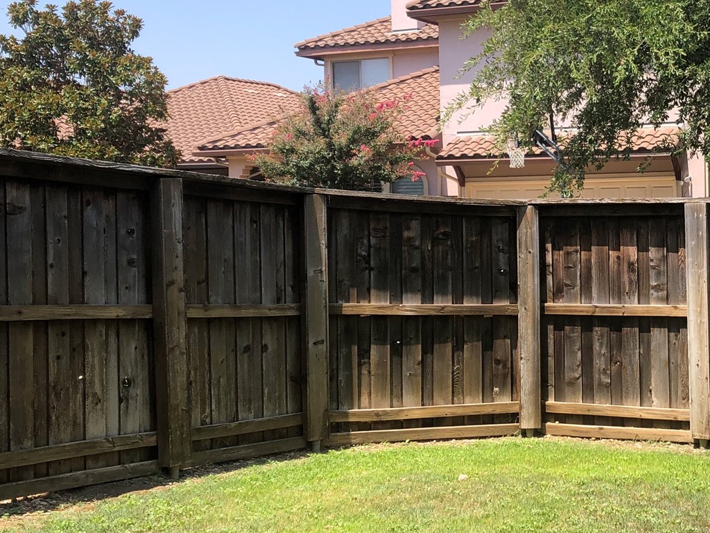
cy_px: 226
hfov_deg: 32.6
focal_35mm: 56
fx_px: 1149
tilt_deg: +0.5
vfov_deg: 26.1
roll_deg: +0.2
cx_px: 641
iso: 20
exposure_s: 1/1000
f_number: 1.8
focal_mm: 3.99
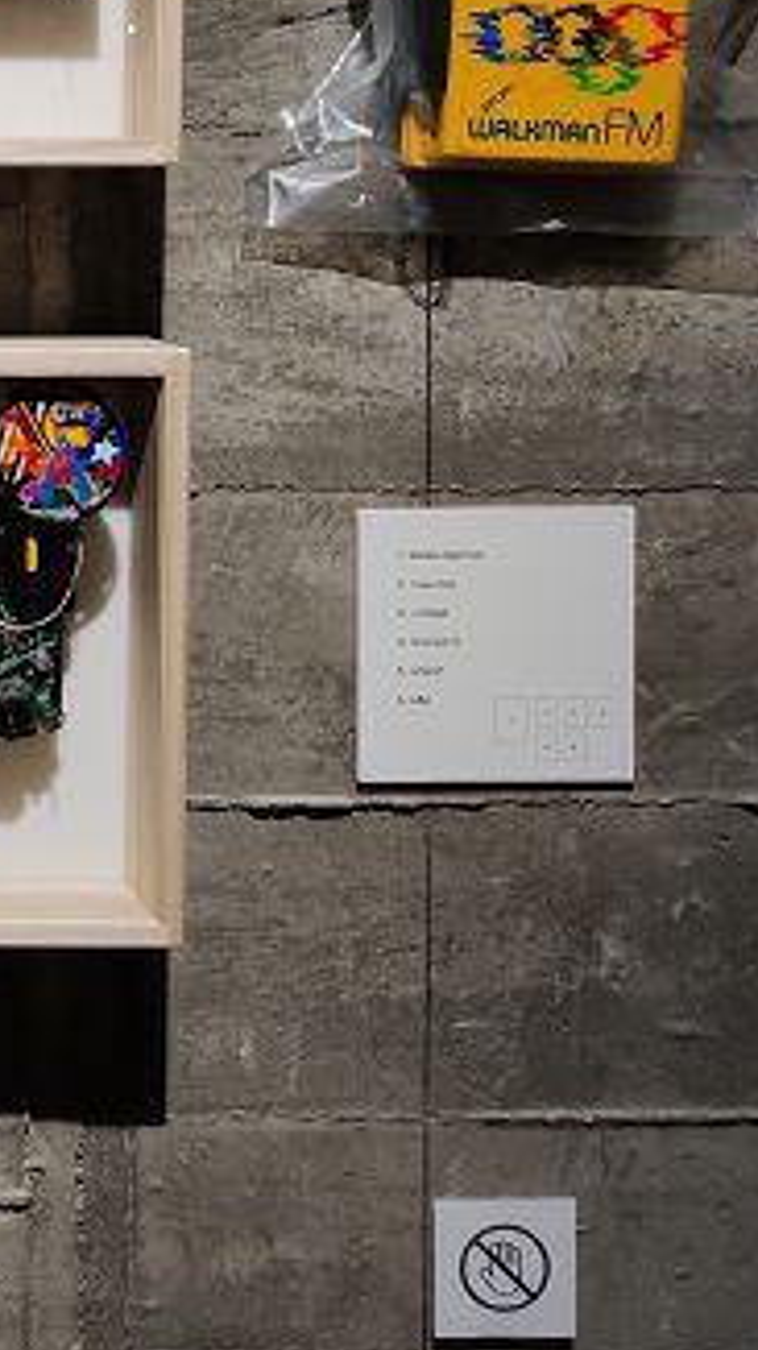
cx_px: -485
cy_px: 327
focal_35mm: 65
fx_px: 2326
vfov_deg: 31.7
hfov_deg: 16.3
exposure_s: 1/120
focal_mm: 4.75
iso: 346
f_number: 1.75
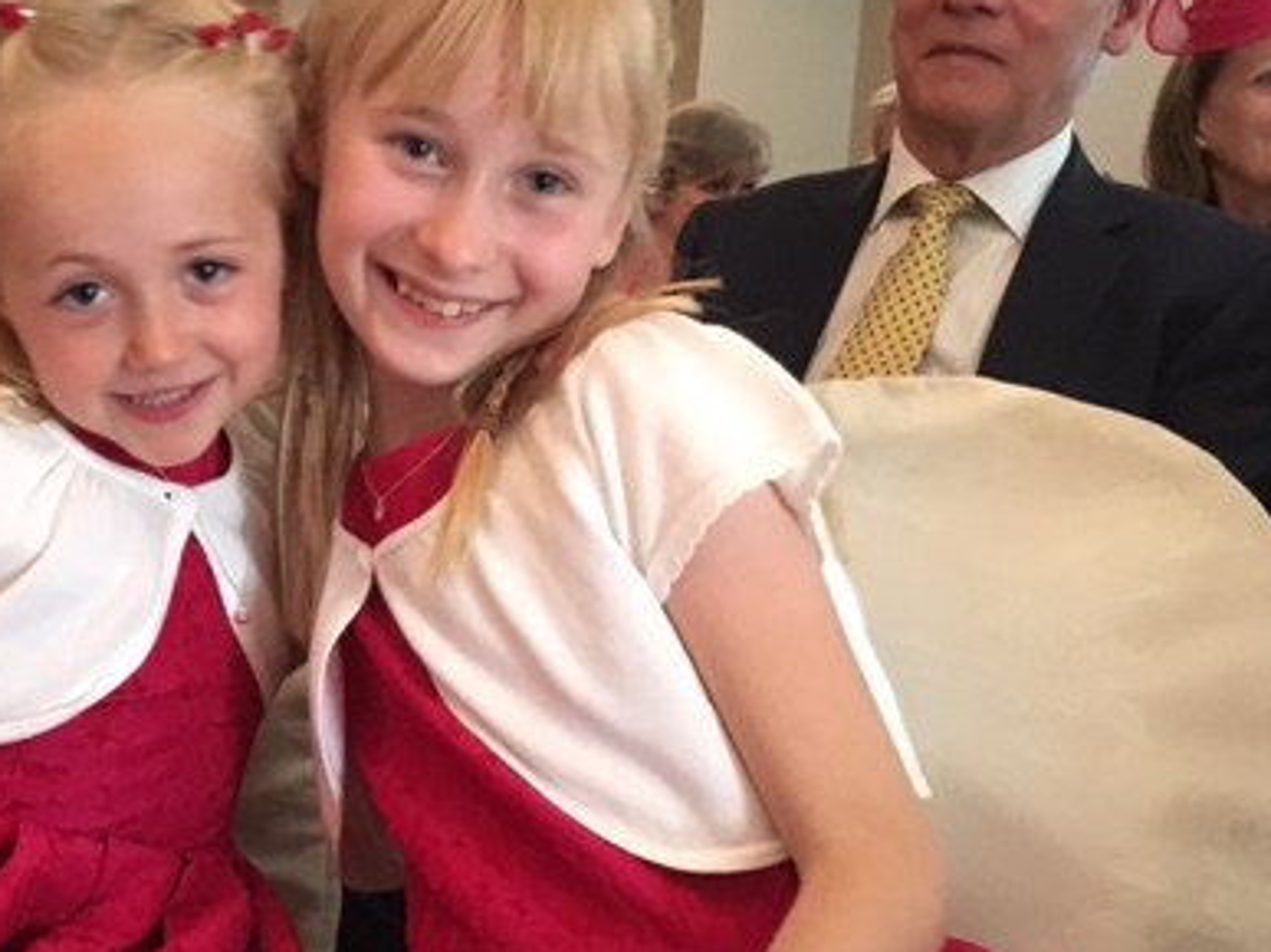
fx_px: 1762
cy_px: 561
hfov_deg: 38.5
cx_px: 299
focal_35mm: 48
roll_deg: -2.0
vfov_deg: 30.2
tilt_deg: -6.2
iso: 320
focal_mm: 4.15
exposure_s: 1/17
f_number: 2.2
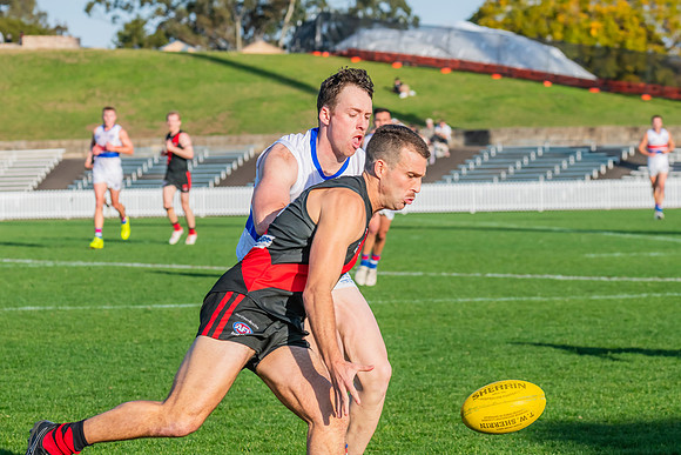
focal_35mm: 181
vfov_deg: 7.6
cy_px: 219
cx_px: 323
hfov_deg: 11.3
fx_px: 3428
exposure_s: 1/1250
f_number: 10
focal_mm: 170
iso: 800
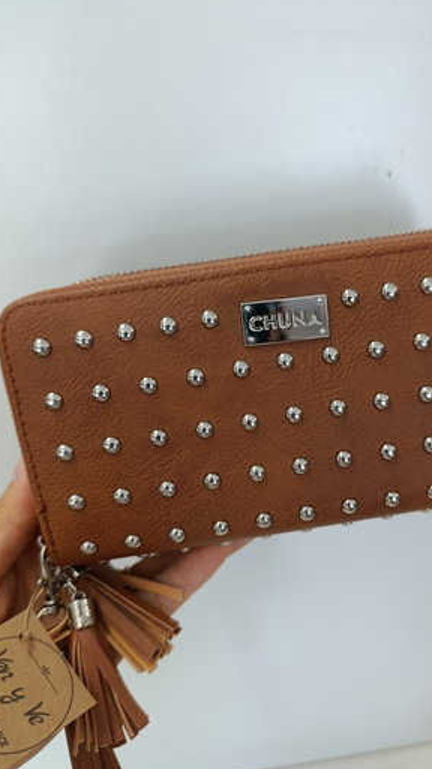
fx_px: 530
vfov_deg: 71.9
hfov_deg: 44.0
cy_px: 392
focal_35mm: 26
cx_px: 268
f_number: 1.65
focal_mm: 6.11
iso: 371
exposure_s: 1/100
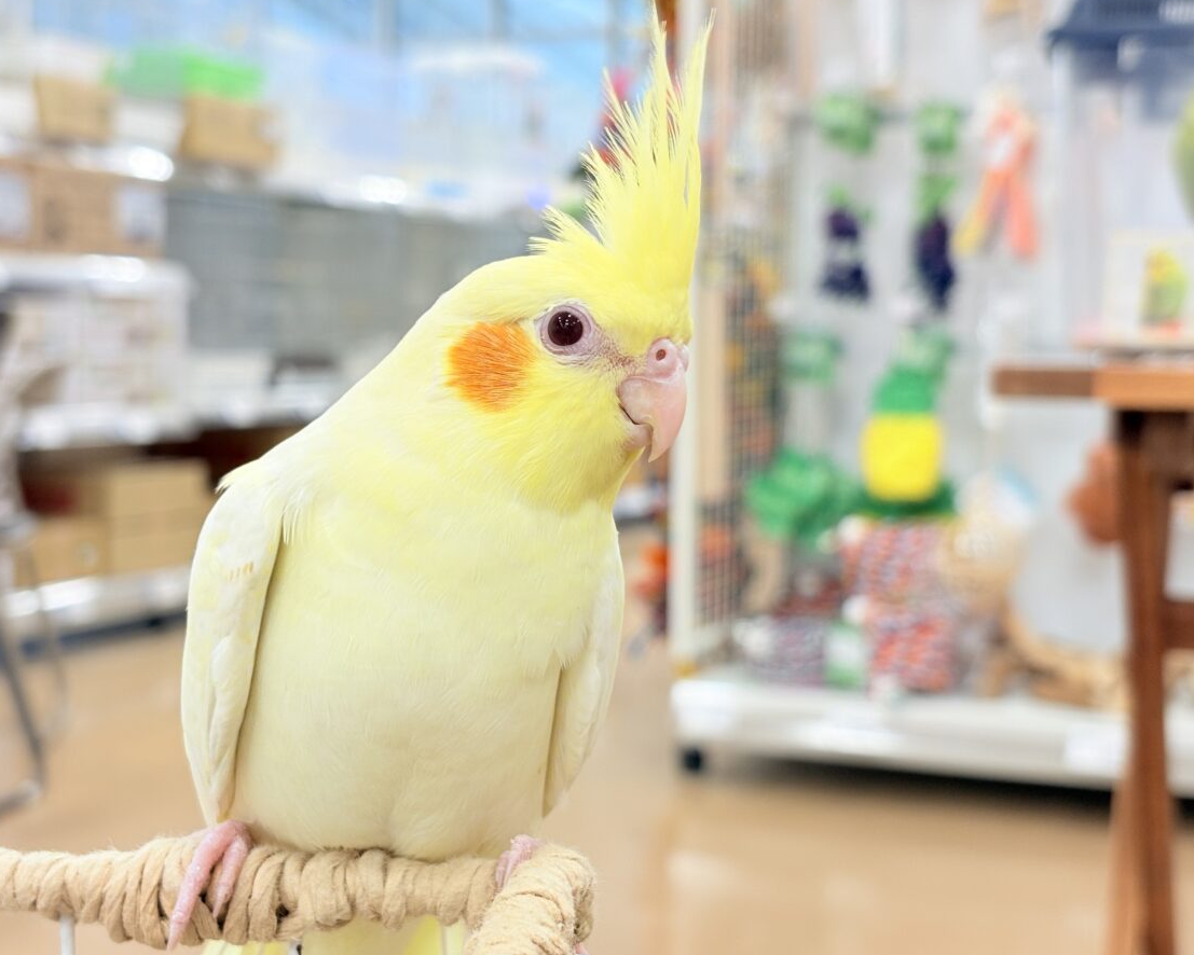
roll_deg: +0.8
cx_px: 572
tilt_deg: -3.0
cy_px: 473
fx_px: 1944
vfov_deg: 27.6
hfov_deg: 34.1
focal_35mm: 55
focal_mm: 5.96
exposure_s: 1/50
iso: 40
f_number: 1.6
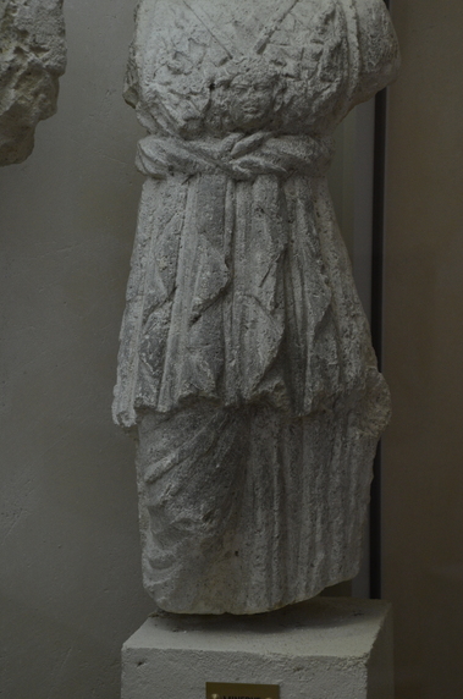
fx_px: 1957
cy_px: 336
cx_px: 244
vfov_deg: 20.2
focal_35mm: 101
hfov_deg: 13.5
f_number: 5
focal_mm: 58
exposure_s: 1/320
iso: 1000
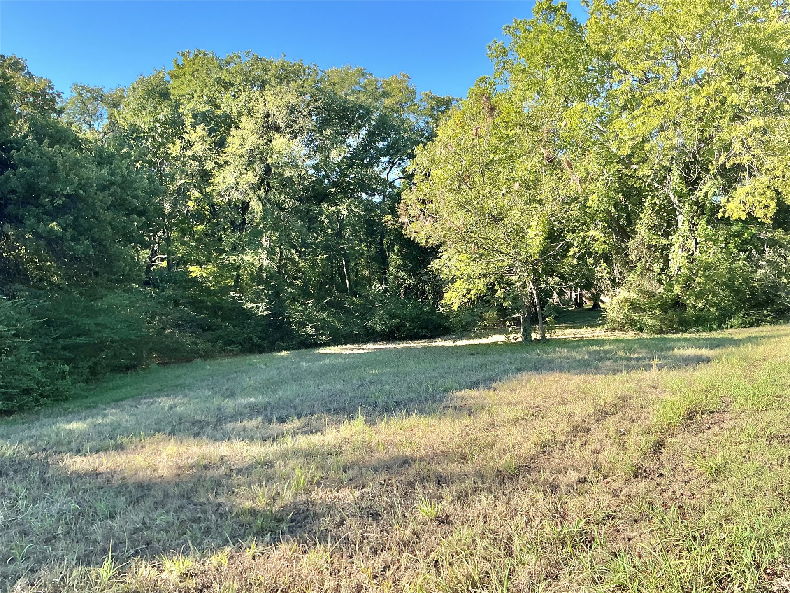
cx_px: 395
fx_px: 662
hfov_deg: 61.7
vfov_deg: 48.2
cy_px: 296
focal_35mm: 29
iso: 25
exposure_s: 1/454
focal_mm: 3
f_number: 1.8
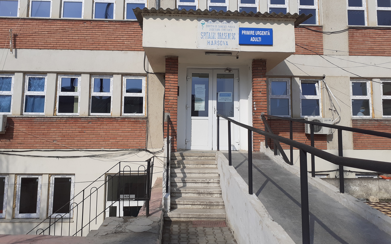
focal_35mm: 29
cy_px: 104
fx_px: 309
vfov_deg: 43.0
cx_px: 193
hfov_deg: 64.6
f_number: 1.9
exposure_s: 1/4310
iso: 40
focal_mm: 3.6
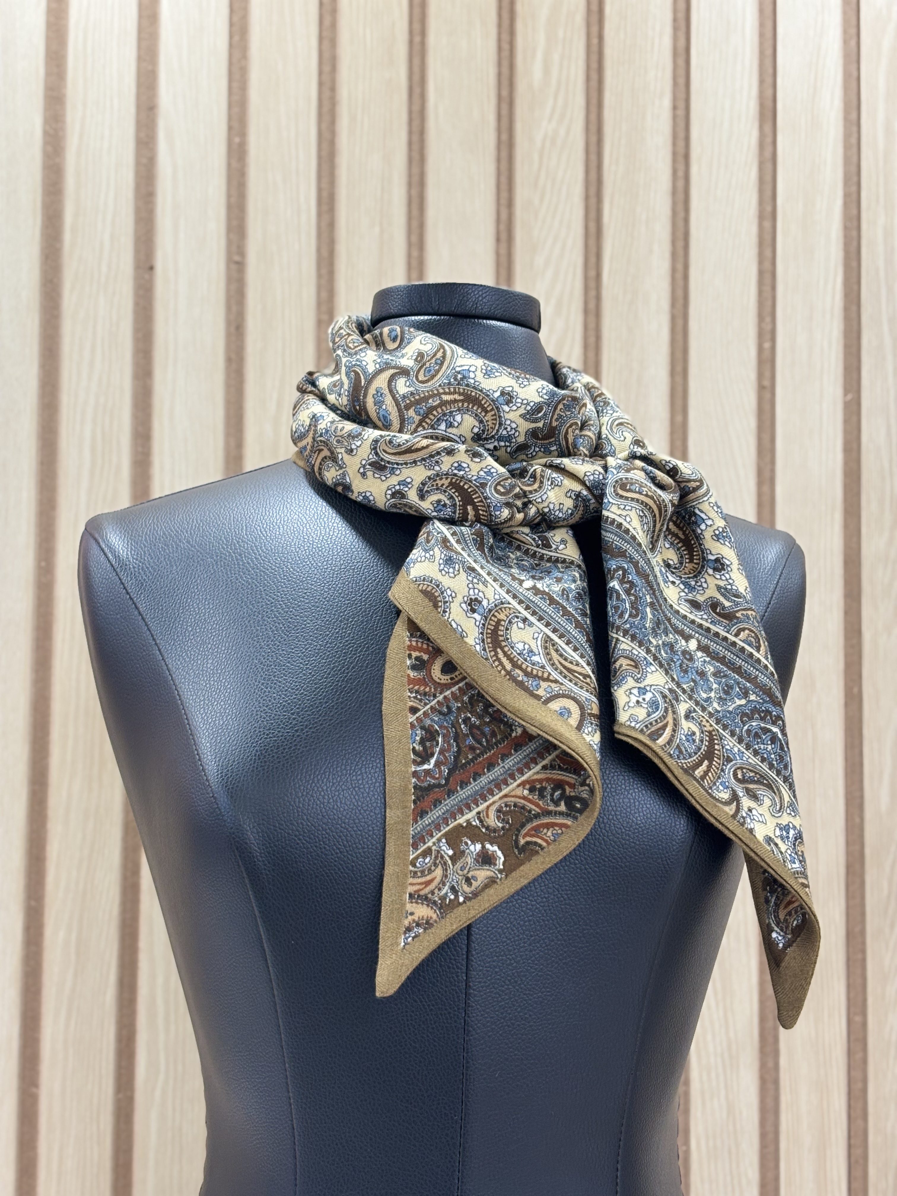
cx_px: 448
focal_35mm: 52
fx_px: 1797
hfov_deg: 28.0
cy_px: 598
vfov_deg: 36.8
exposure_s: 1/60
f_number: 1.6
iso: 80
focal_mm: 5.96
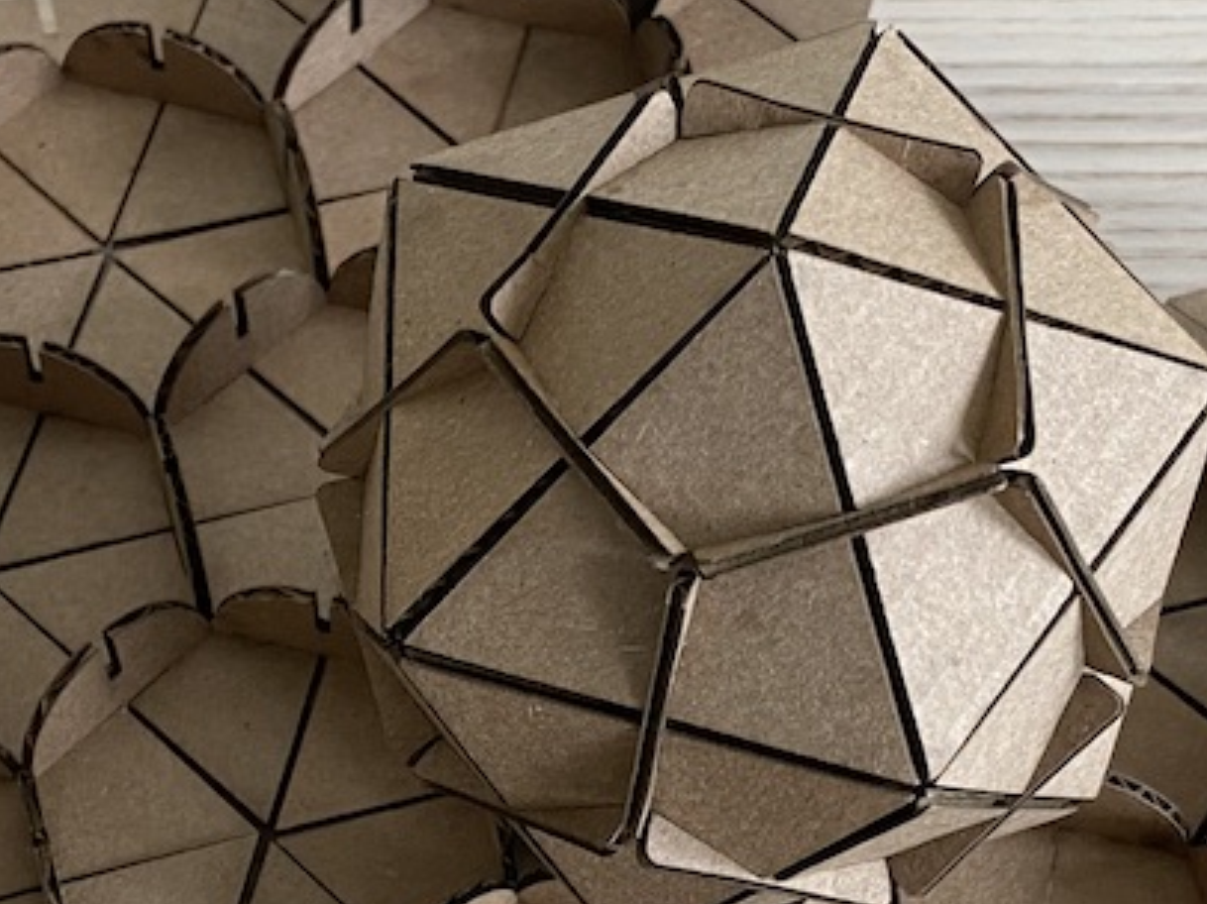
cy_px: 743
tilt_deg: -62.3
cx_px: 446
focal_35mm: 82
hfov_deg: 23.8
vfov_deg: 17.8
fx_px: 2858
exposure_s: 1/61
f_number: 1.8
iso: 125
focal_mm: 4.25
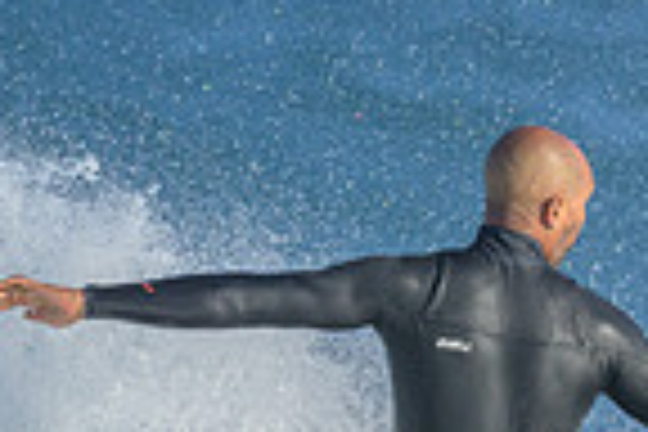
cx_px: 376
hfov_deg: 0.5
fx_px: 68359
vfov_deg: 0.4
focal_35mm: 3798
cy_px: 545
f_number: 6.3
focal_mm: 800
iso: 400
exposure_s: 1/2000
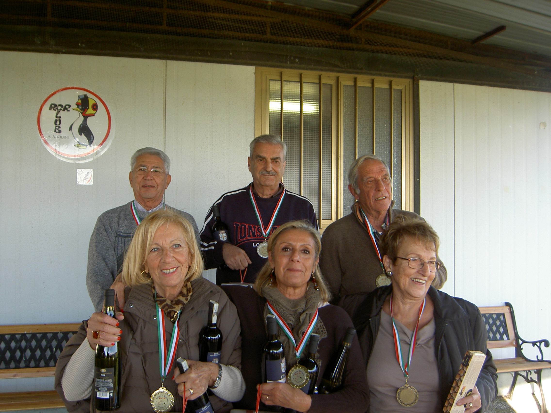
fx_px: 541
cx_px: 276
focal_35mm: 34
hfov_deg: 54.0
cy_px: 206
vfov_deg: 41.8
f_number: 2.8
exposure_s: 1/80
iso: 50
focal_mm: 5.6
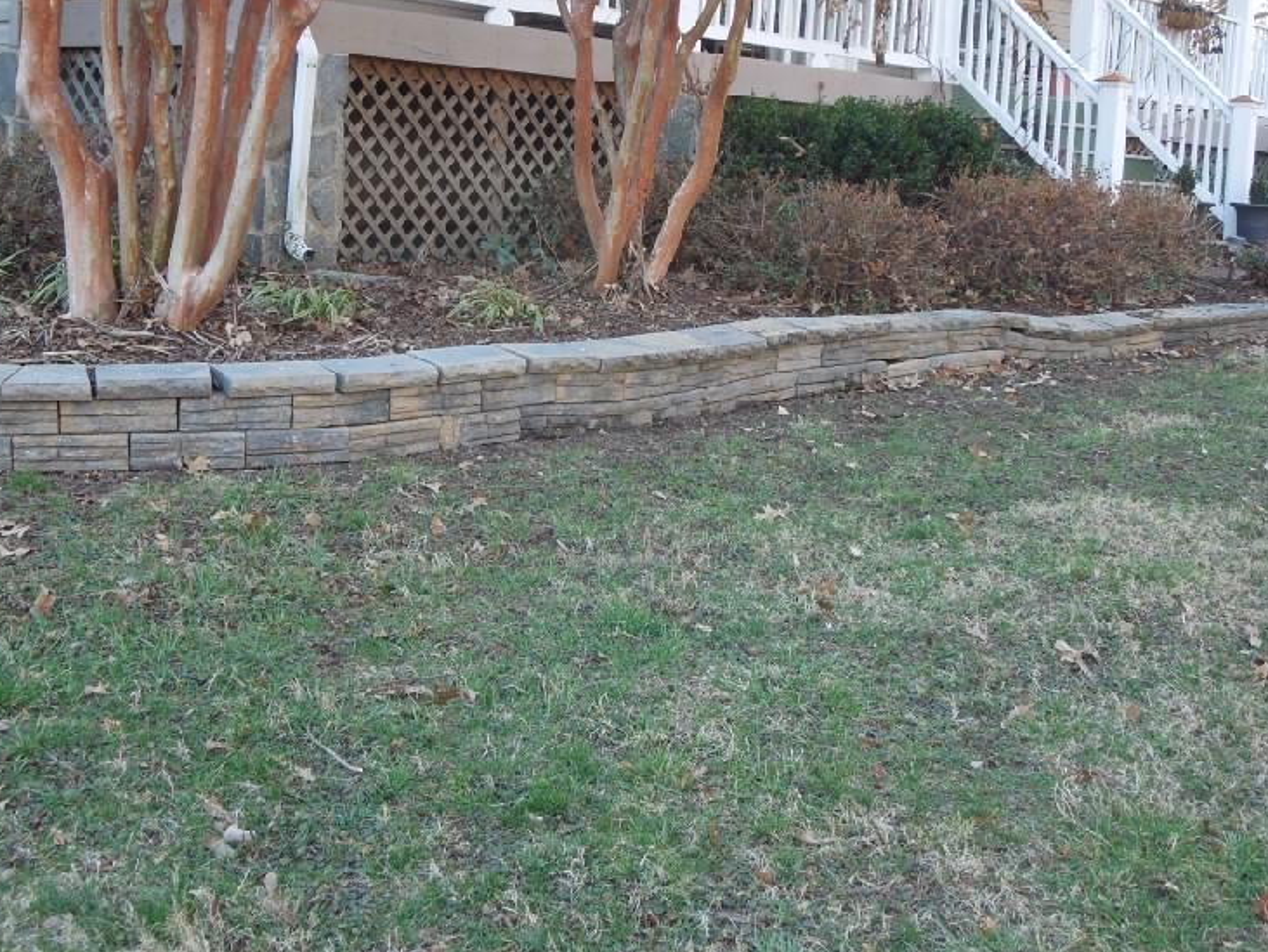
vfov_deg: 29.6
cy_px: 373
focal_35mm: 49
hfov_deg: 38.9
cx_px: 612
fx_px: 1796
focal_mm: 6.3
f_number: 3.7
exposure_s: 1/50
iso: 100
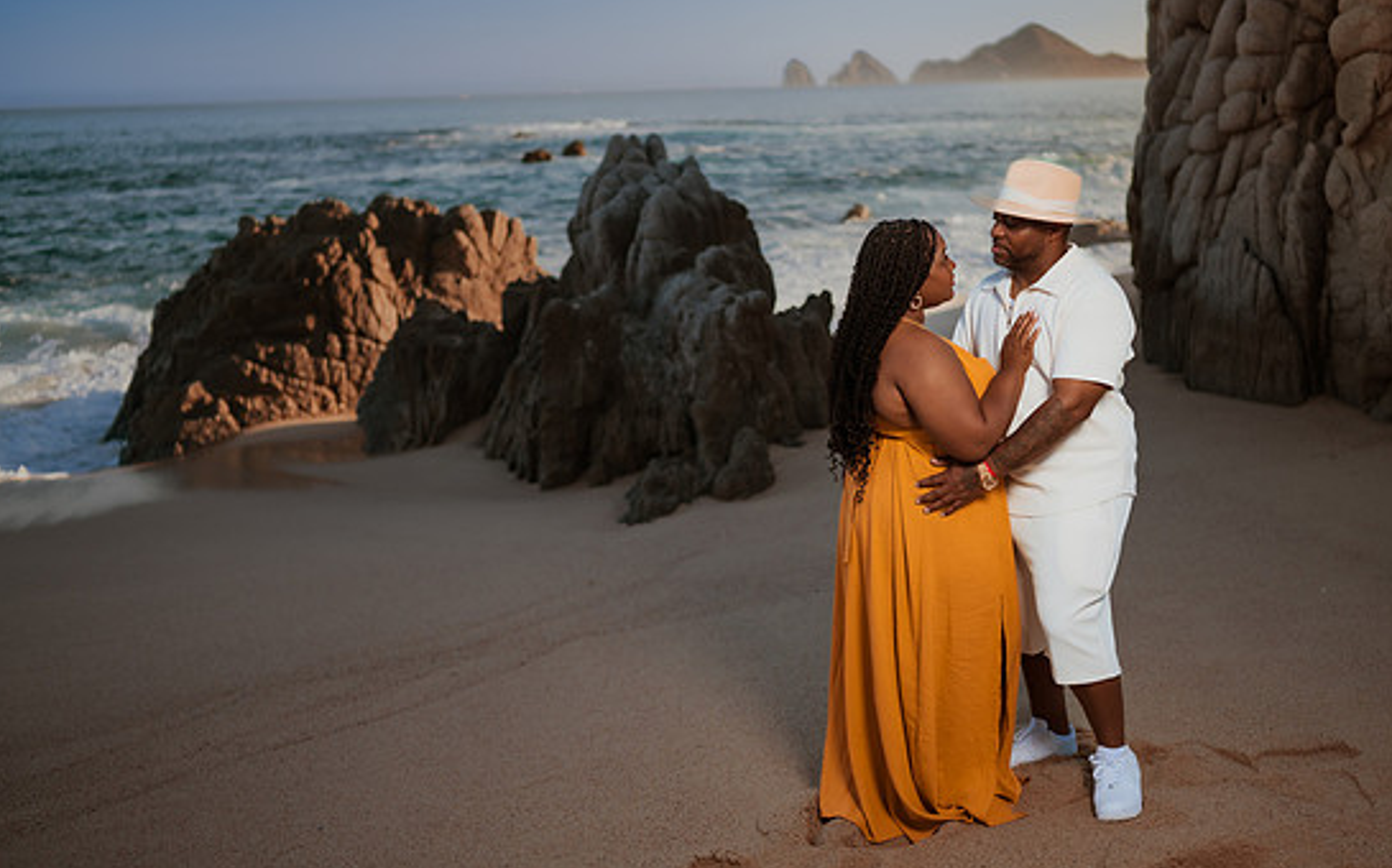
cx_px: 710
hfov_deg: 51.6
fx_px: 1441
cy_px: 425
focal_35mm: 38
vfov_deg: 33.5
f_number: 1.8
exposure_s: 1/2500
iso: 100
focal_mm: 35
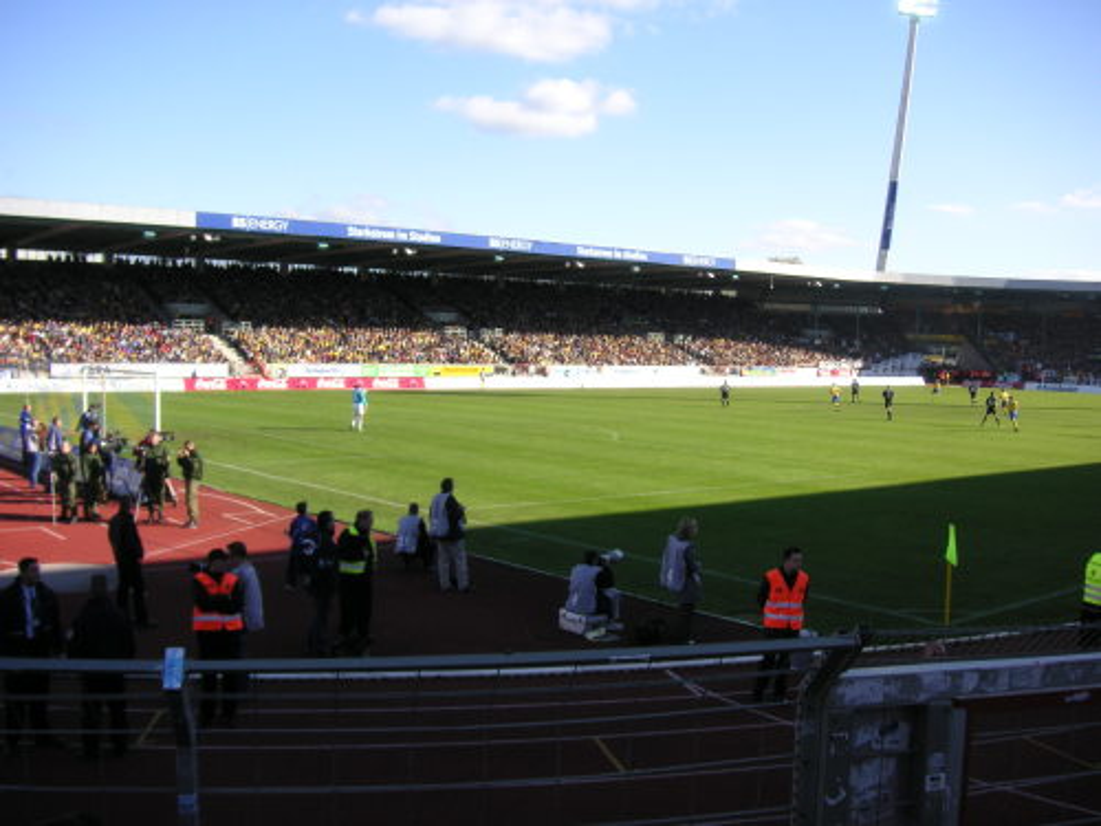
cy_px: 413
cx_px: 550
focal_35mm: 37
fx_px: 1177
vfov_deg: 38.7
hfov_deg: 50.1
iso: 50
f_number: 2.8
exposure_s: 1/750
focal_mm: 6.1
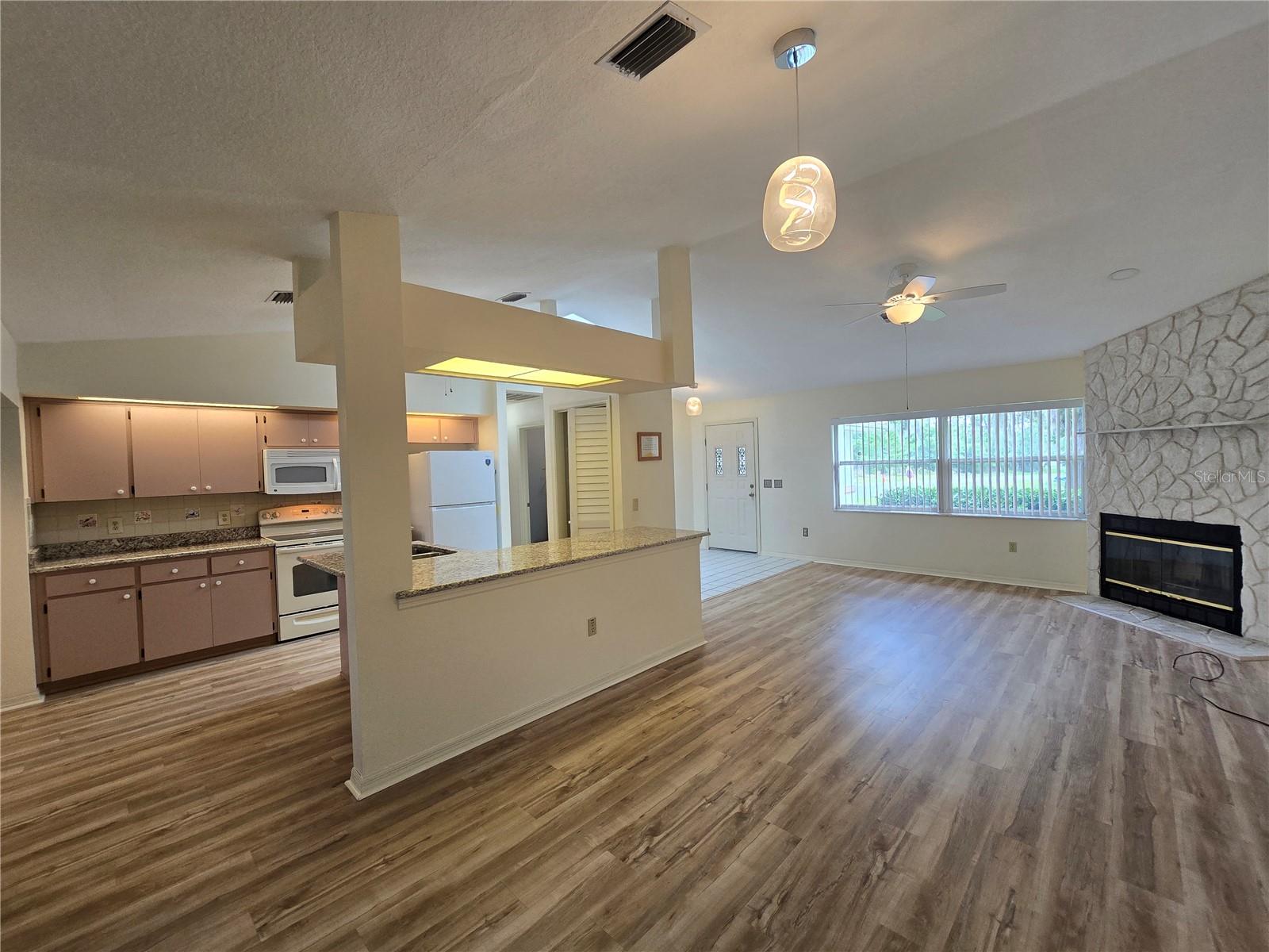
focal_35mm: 13
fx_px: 477
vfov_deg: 89.9
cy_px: 476
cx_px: 634
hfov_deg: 106.2
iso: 80
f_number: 2.2
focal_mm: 2.2
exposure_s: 1/60
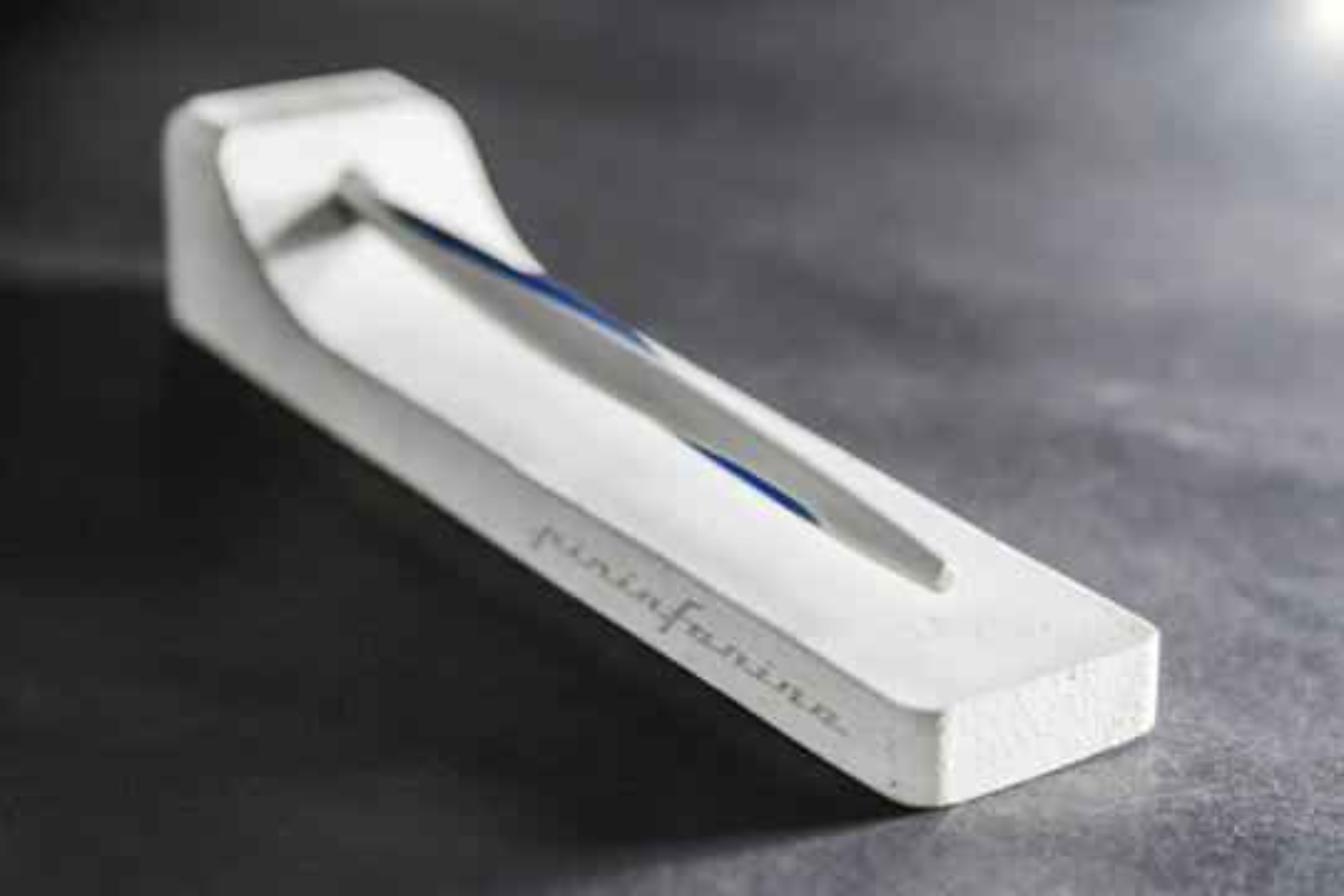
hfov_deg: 34.5
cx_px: 672
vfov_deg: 23.4
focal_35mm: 58
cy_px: 448
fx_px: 2165
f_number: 4
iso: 800
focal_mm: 58
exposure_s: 1/25
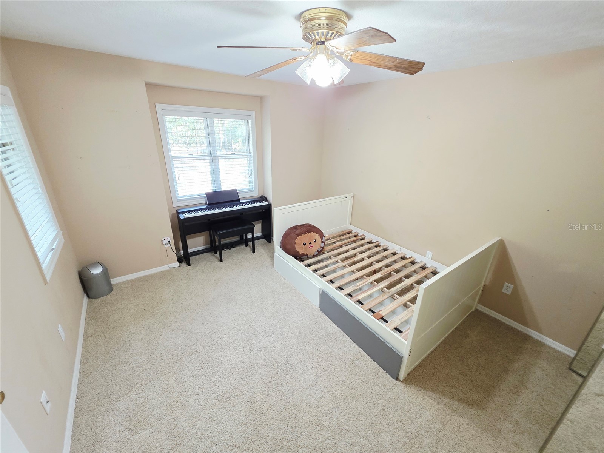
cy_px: 226
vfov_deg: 89.9
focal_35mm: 13
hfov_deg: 106.2
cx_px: 302
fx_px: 227
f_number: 1.9
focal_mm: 2.2
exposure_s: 1/60
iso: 320
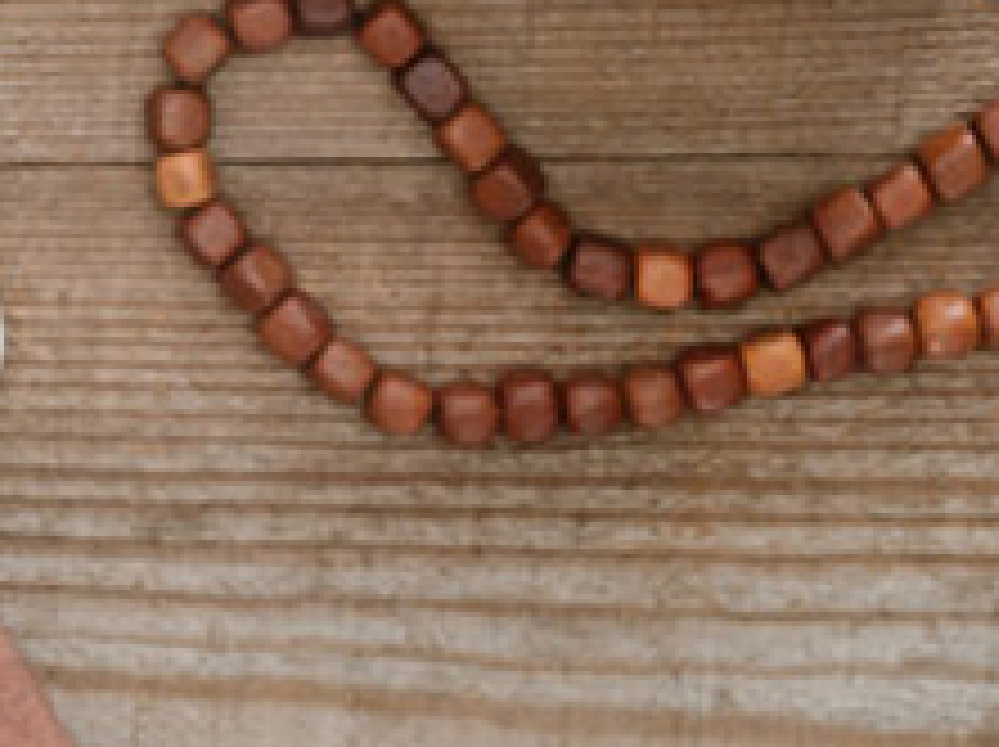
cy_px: -344
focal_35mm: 217
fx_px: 6256
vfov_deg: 6.7
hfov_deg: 8.8
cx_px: -644
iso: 160
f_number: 9
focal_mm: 50
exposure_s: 1/160
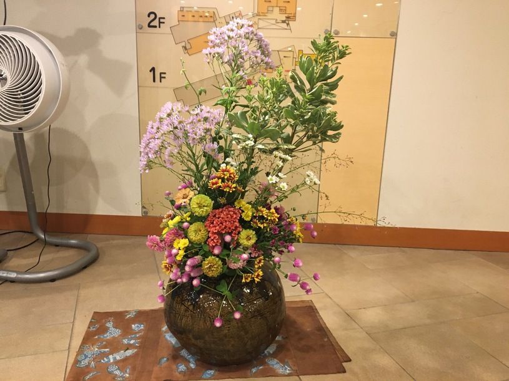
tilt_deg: -14.6
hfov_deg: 61.7
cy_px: 190
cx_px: 254
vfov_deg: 48.2
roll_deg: -2.2
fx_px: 426
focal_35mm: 29
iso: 200
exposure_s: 1/24
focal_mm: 4.15
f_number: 2.2
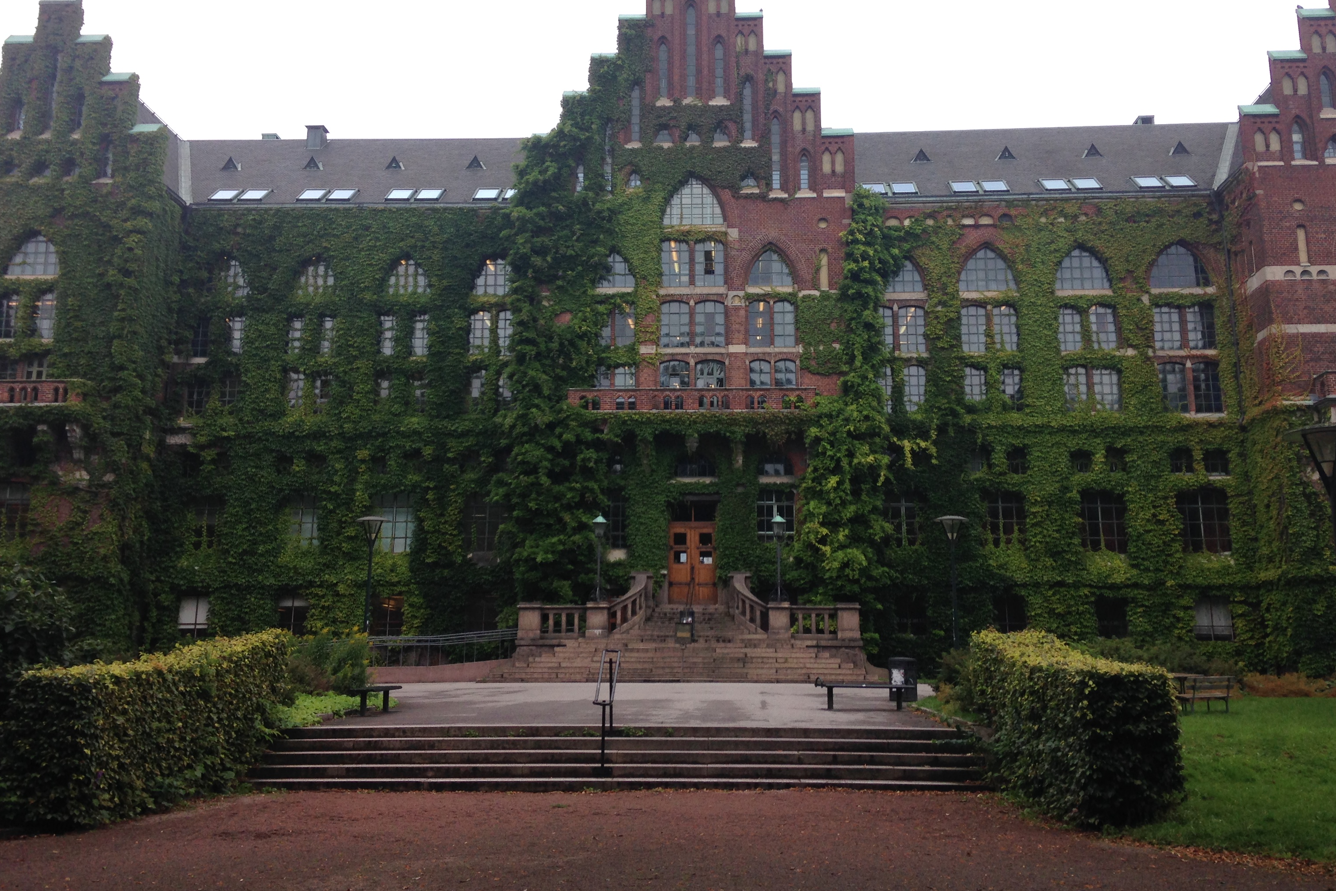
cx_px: 674
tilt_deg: +11.2
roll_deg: +0.4
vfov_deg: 35.9
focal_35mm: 37
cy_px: 388
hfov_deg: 51.9
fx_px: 1373
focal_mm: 4.12
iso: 50
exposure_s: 1/645
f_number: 2.4
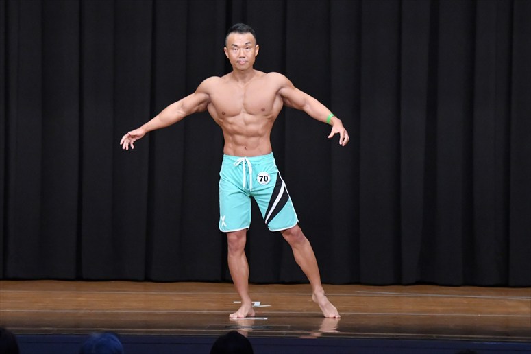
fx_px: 3199
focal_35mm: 217
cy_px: 177
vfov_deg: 6.3
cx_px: 266
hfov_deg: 9.5
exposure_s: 1/400
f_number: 5.6
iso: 8000
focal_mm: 145
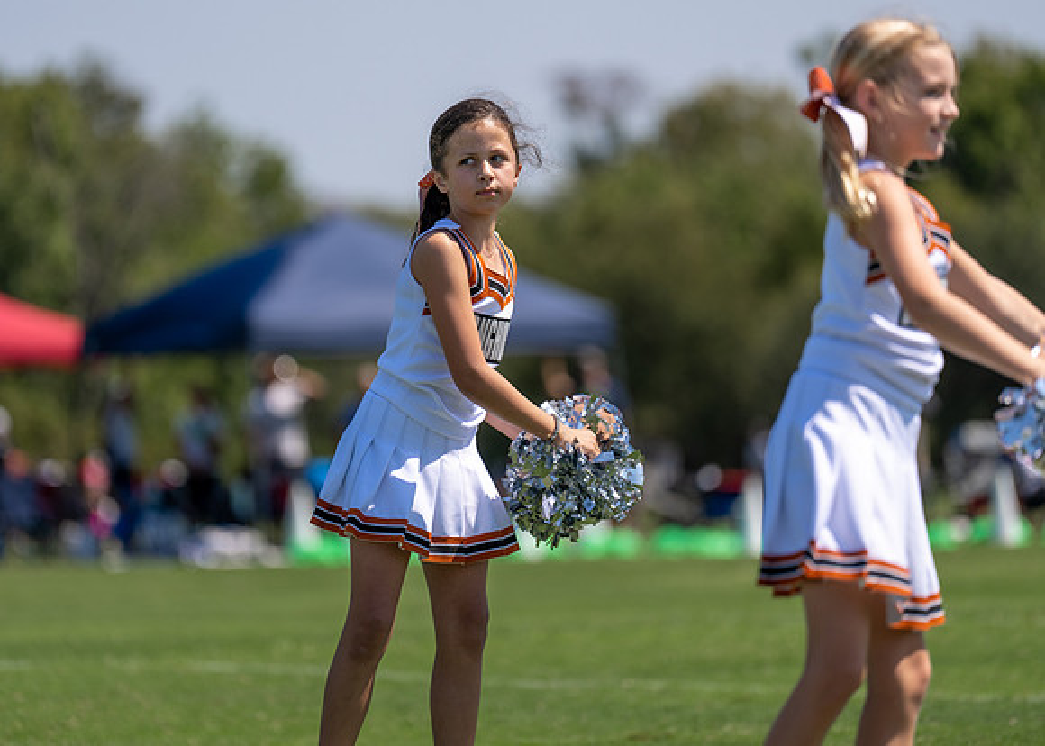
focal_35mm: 250
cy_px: 325
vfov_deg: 5.8
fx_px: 7414
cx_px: 478
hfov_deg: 8.1
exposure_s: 1/2000
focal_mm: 200
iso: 100
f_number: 2.8
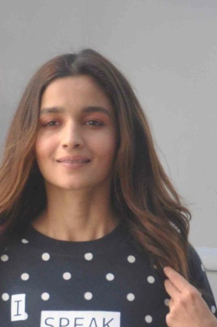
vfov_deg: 12.7
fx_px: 1450
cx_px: 88
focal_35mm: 160
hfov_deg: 8.6
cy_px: 323
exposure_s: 1/1250
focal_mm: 38
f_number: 4.5
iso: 640
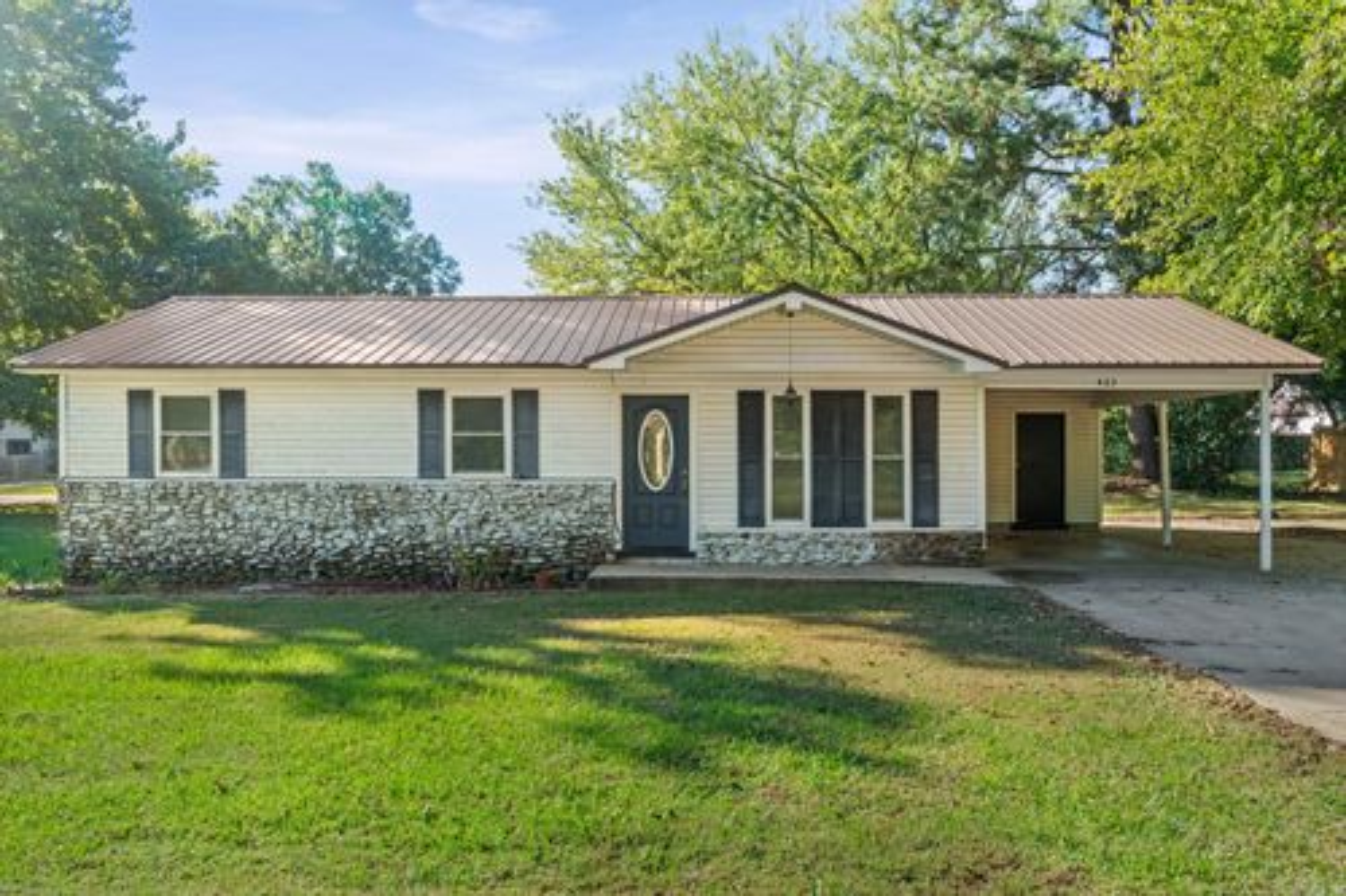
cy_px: 448
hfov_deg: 67.4
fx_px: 1009
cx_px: 673
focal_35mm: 27
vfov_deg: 47.9
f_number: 9
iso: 250
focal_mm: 18
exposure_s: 1/60
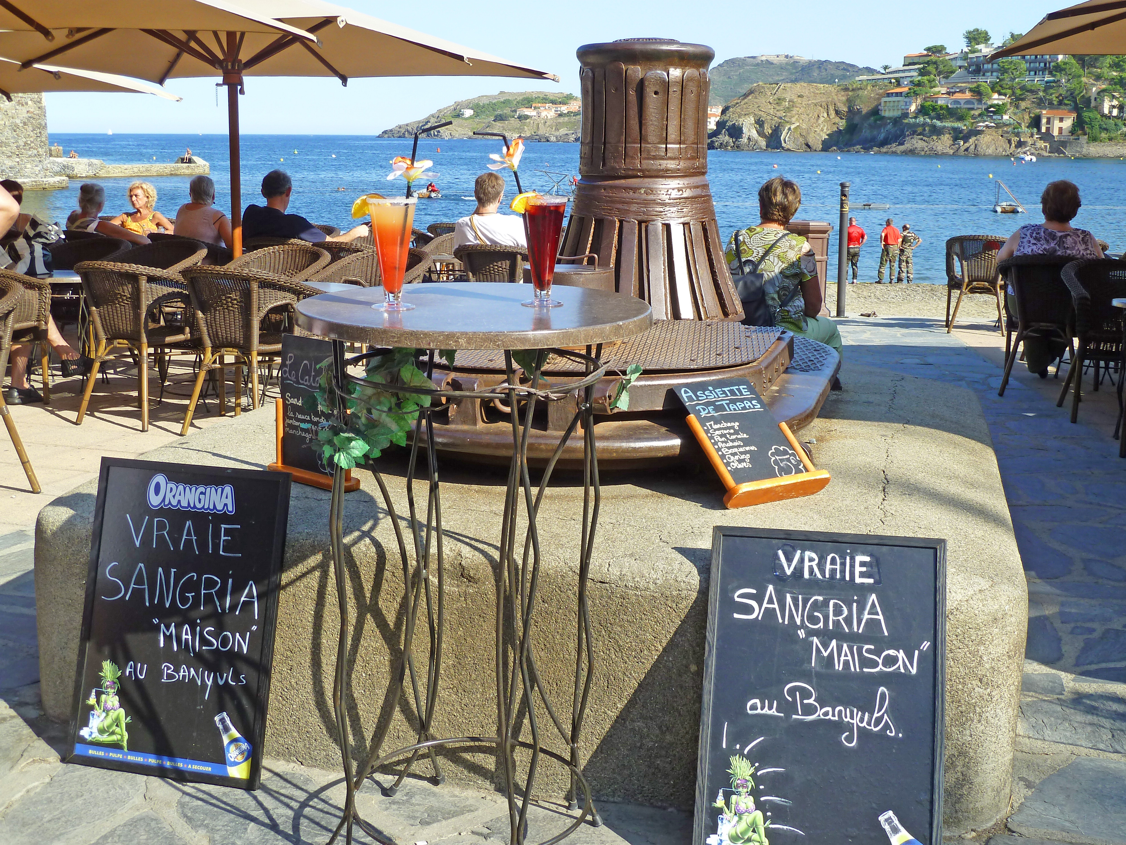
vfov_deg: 34.3
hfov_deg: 44.8
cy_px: 422
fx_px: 1366
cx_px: 563
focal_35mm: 42
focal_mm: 6.9
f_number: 4
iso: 80
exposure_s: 1/320
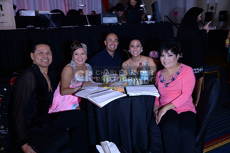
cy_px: 76
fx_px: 242
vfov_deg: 35.0
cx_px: 115
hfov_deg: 50.8
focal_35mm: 38
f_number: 4.5
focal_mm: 38
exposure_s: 1/250
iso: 1250
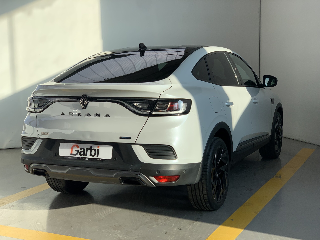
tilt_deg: -5.9
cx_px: 160
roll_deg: +1.0
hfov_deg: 36.8
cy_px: 120
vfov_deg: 28.0
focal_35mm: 52
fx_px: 481
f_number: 2.4
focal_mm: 6
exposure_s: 1/475
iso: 16
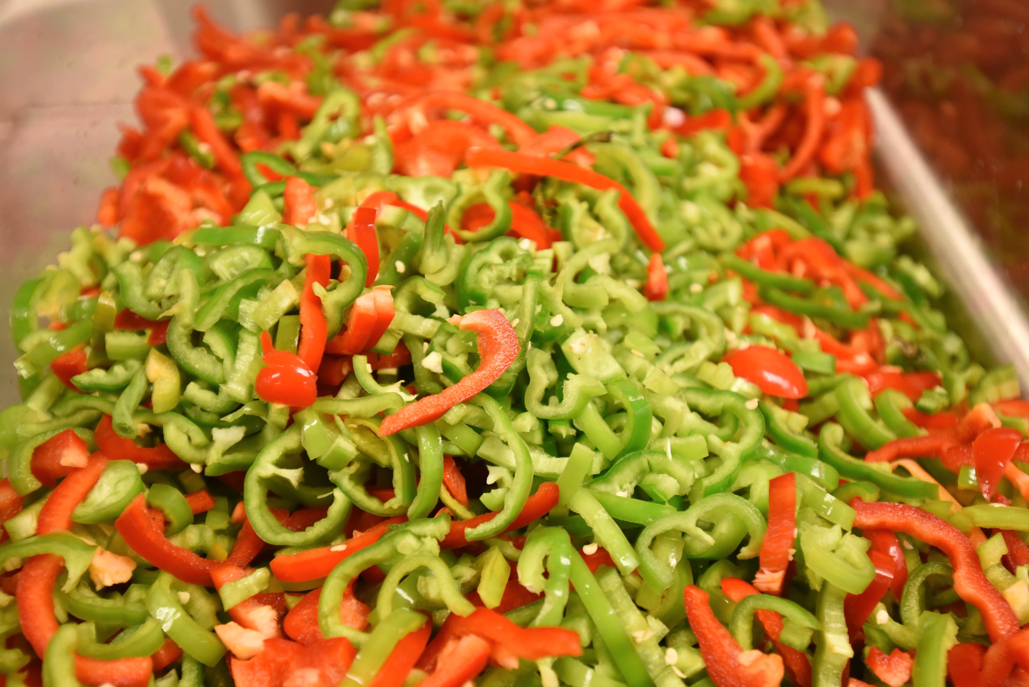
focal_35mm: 35
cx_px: 514
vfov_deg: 37.9
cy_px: 344
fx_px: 1001
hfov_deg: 54.4
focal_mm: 35
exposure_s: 1/320
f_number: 3.2
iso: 3200
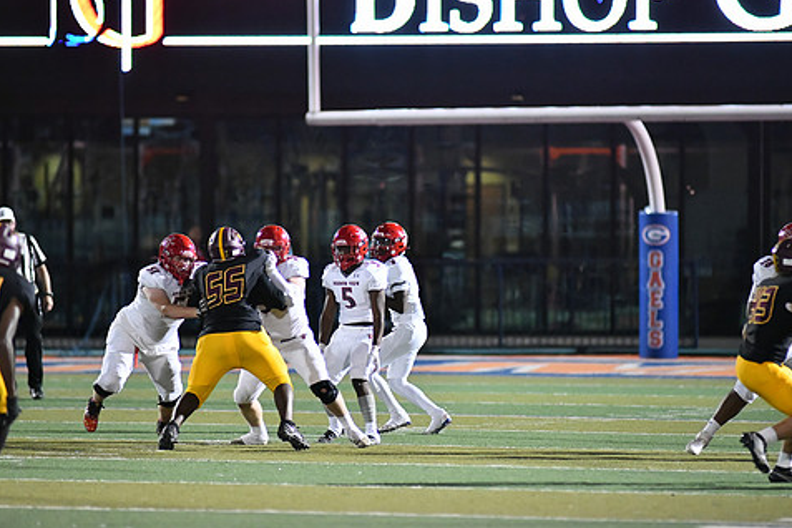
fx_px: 8029
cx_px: 384
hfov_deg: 5.6
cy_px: 262
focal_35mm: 365
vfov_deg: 3.8
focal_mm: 300
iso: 6400
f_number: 2.8
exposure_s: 1/1250
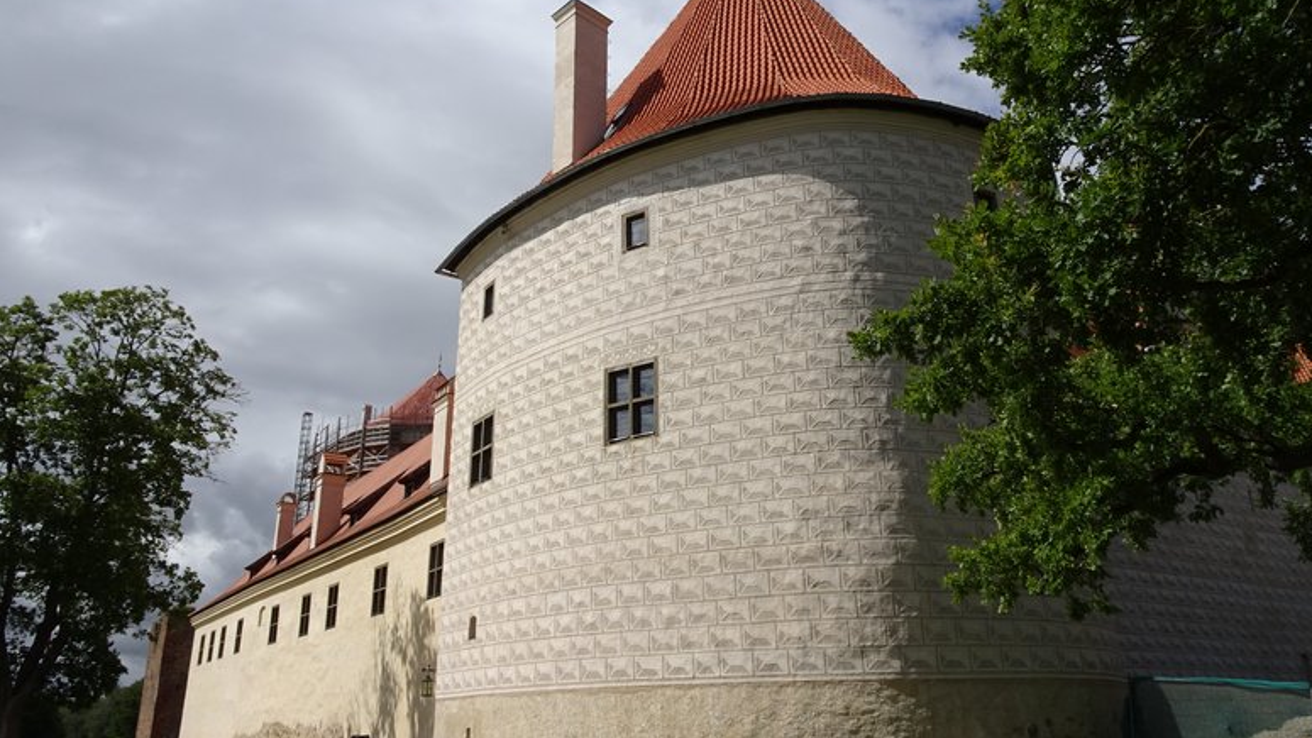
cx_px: 648
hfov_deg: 69.9
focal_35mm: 27
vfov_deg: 42.9
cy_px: 354
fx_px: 939
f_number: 3.5
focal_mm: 4.1
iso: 80
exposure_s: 1/2000
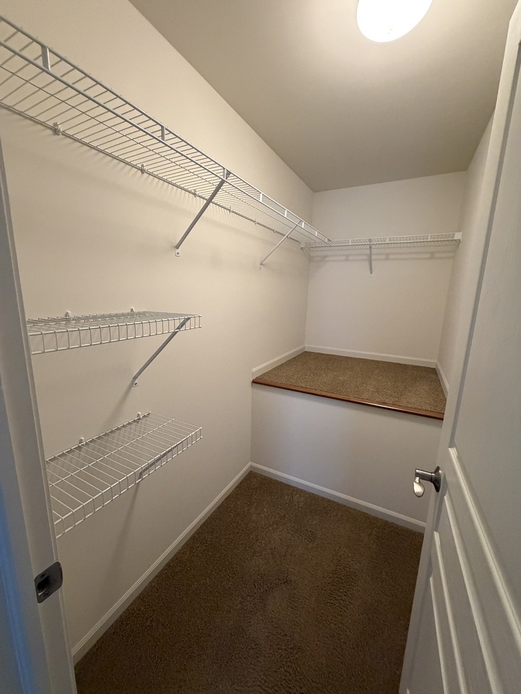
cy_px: 347
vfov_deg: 102.1
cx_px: 260
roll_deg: -1.8
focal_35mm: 14
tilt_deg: -11.2
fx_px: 281
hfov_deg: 85.7
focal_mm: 2.22
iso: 640
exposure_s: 1/60
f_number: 2.2
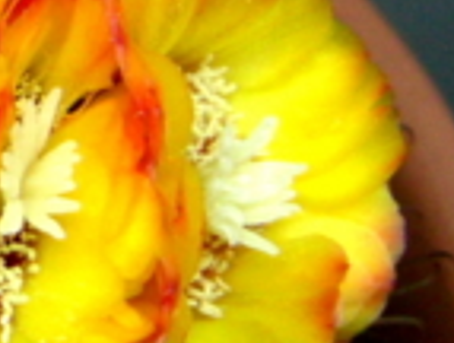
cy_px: 124
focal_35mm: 276
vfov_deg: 5.4
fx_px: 3629
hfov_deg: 7.0
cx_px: -264
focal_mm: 11
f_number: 3.9
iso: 200
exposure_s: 1/100
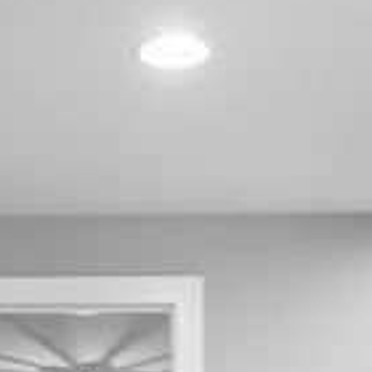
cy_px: 700
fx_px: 1435
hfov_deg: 14.8
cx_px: 162
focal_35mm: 118
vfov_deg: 13.1
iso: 400
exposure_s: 1/6
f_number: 8
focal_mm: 19
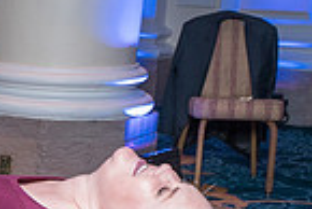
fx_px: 1032
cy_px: 236
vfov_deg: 11.4
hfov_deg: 15.3
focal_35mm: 119
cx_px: -217
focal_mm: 29
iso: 2000
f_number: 5.6
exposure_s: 1/200
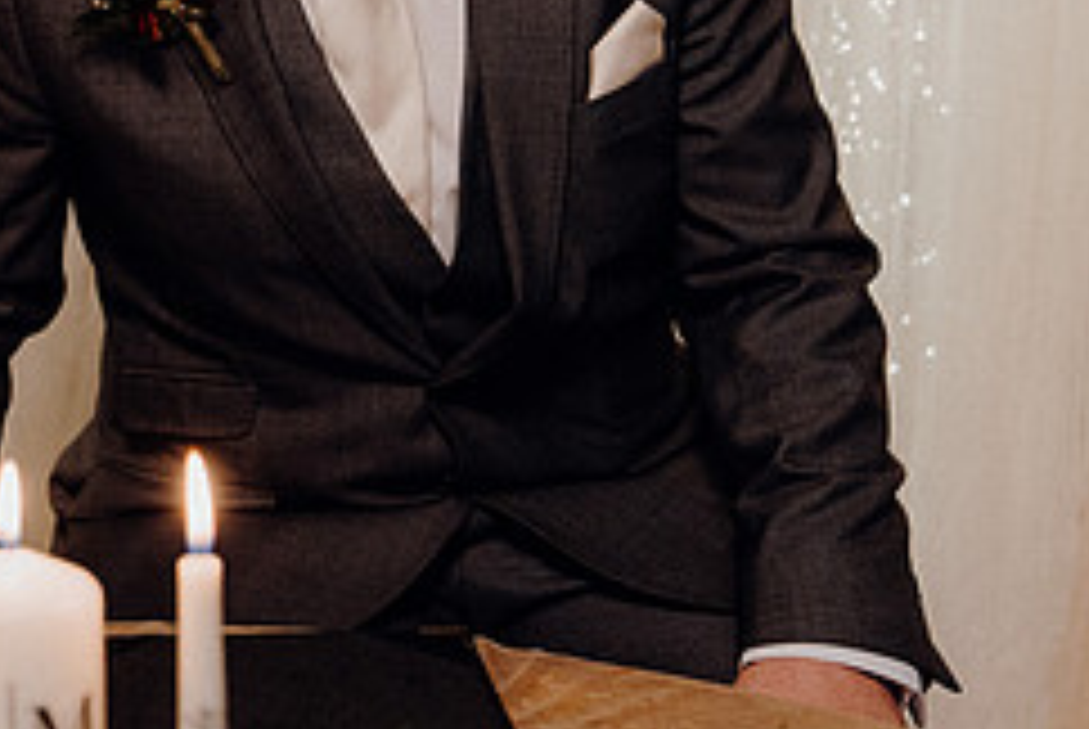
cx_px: -126
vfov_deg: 11.2
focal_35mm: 122
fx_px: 3695
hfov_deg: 16.2
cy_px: 92
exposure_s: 1/160
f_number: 3.5
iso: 2500
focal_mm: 51
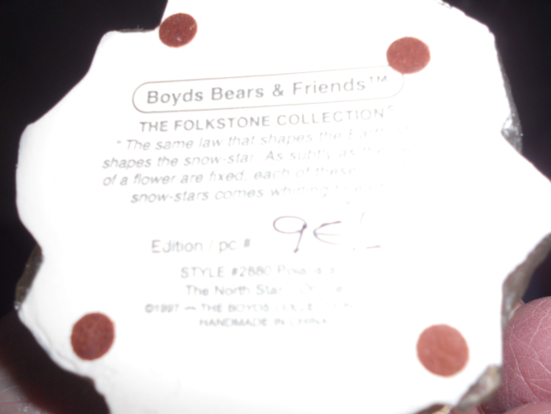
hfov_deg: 56.8
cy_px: 207
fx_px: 509
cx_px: 276
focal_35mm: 32
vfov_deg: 44.2
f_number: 8.8
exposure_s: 1/25
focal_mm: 5.8
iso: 80
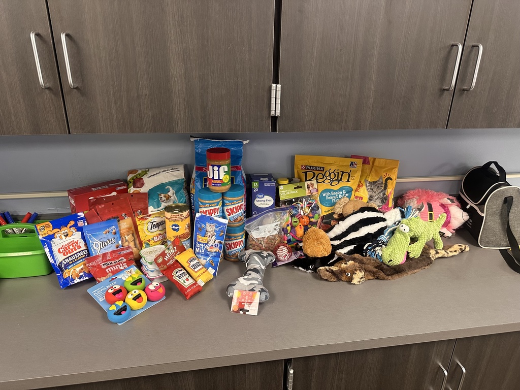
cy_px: 195
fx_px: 361
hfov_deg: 71.6
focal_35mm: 24
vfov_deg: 56.8
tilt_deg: -21.8
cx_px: 260
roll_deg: -0.8
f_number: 1.78
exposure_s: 1/60
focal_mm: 6.86
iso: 250
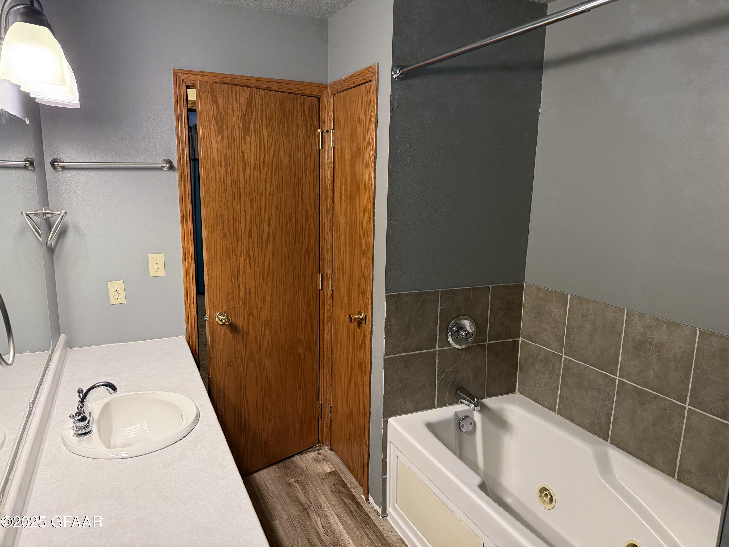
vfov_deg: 56.8
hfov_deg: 71.6
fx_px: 505
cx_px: 364
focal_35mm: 24
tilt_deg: -10.2
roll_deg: -1.3
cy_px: 274
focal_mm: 6.76
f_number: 1.78
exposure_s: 1/60
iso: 250
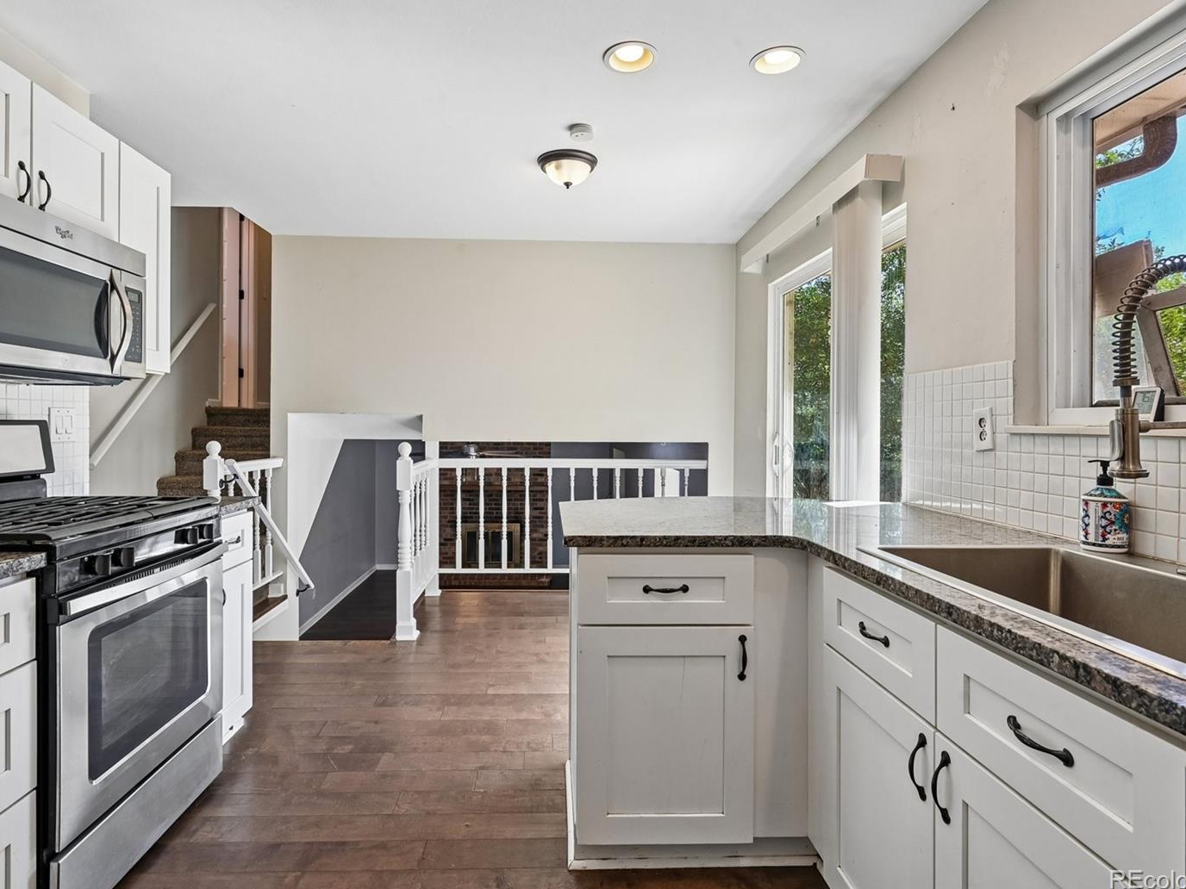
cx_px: 559
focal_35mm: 19
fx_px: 651
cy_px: 438
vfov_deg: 68.7
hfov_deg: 84.6
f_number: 10
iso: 400
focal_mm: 17
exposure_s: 1/40
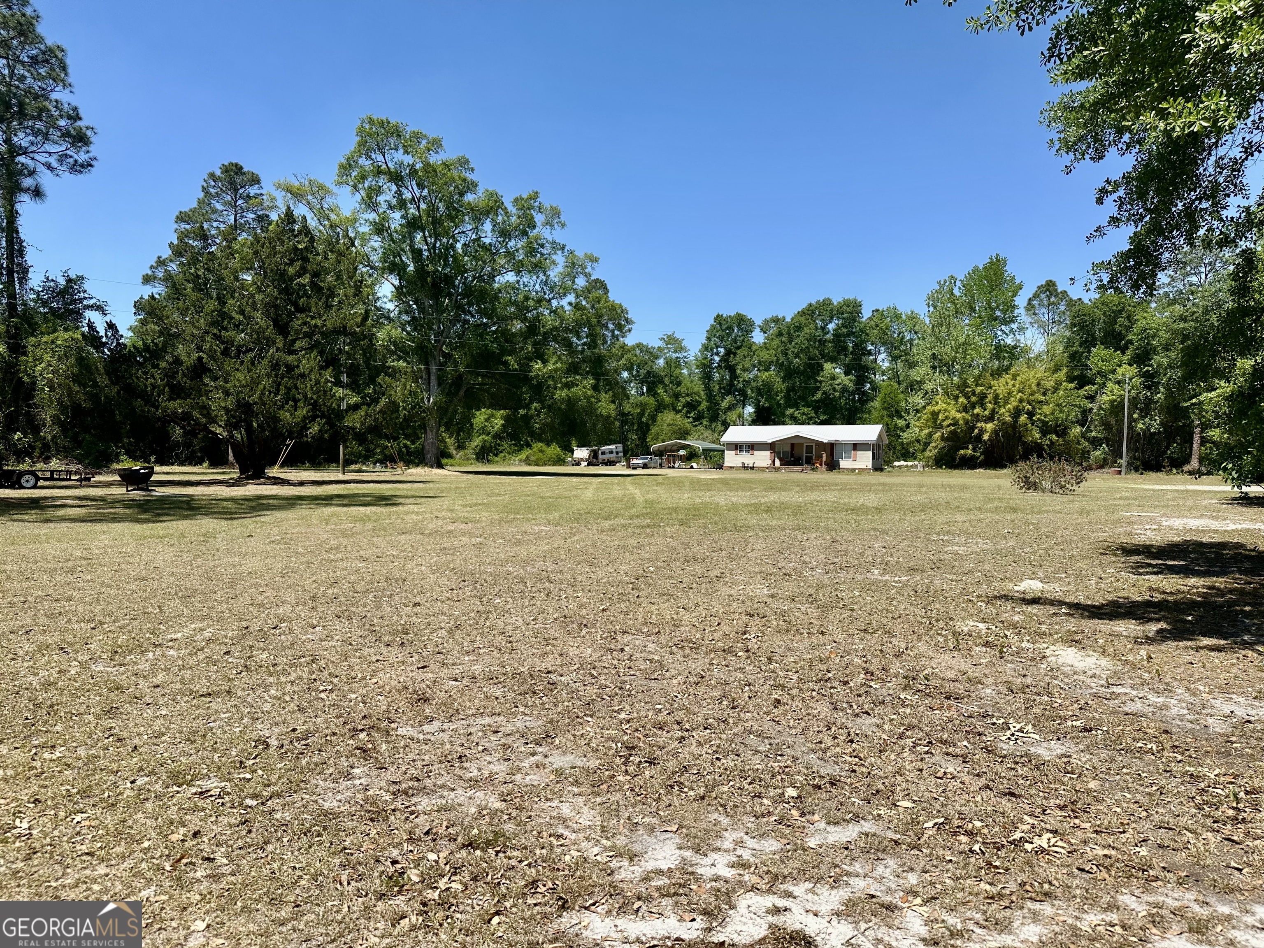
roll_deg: -1.3
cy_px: 474
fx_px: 876
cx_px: 632
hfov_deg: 71.6
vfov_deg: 56.8
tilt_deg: -4.2
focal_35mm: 24
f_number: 1.78
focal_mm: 6.86
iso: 80
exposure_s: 1/3861
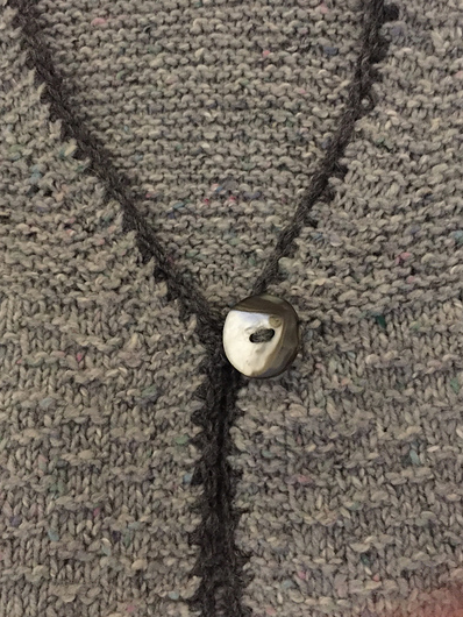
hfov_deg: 40.7
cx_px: 218
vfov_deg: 52.6
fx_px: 624
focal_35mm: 35
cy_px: 291
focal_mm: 4.15
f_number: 2.2
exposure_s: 1/15
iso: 640
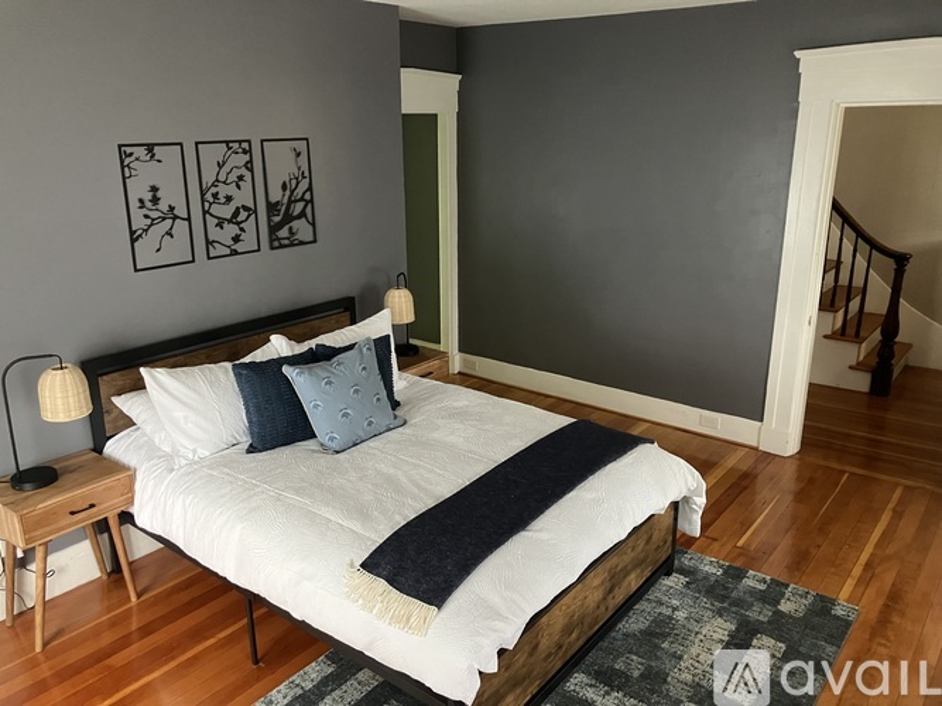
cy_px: 353
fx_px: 762
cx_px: 471
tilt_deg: -16.5
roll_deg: +0.5
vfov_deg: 49.7
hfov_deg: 63.5
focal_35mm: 28
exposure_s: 1/30
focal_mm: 3.99
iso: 400
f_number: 1.8
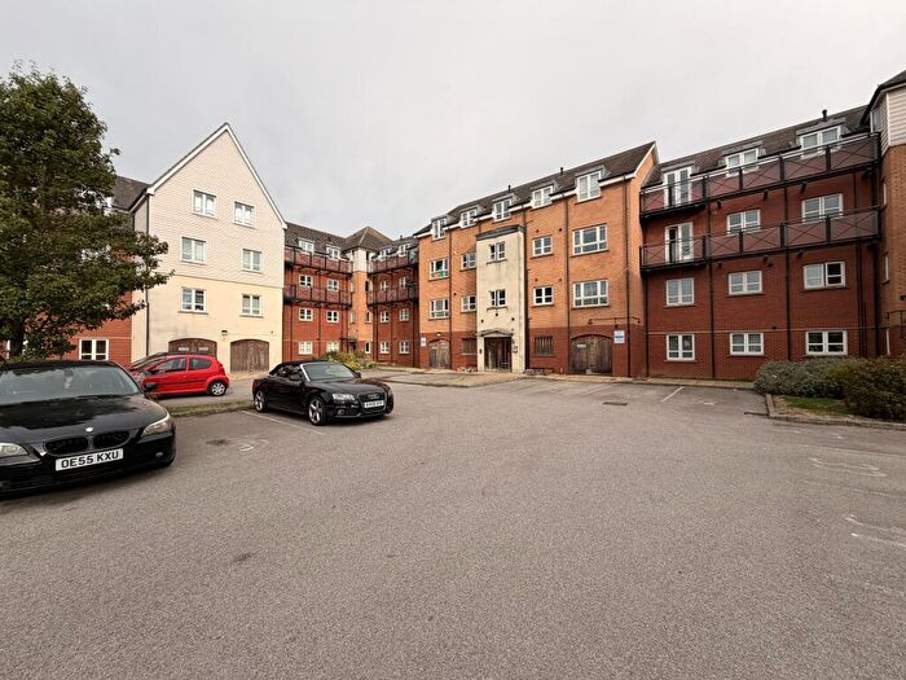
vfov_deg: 85.7
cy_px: 340
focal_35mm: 14
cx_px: 453
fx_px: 366
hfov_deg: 102.1
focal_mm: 2.22
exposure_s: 1/770
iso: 32
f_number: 2.2
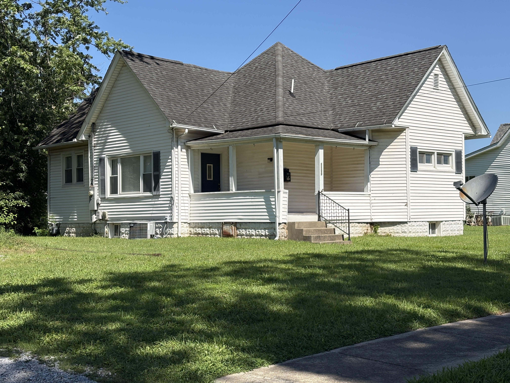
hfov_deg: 36.8
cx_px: 255
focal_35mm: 52
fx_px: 766
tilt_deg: +1.9
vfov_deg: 28.0
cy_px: 192
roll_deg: +0.7
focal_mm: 5.96
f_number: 1.6
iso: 40
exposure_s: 1/3448
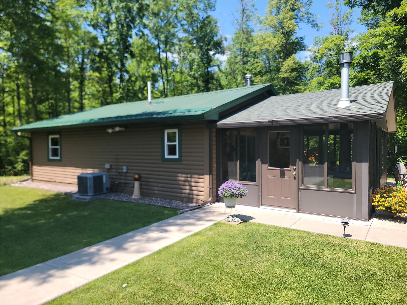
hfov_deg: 71.6
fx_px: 282
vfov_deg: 56.8
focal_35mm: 24
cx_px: 204
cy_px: 152
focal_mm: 6.7
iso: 16
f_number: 1.8
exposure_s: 1/406
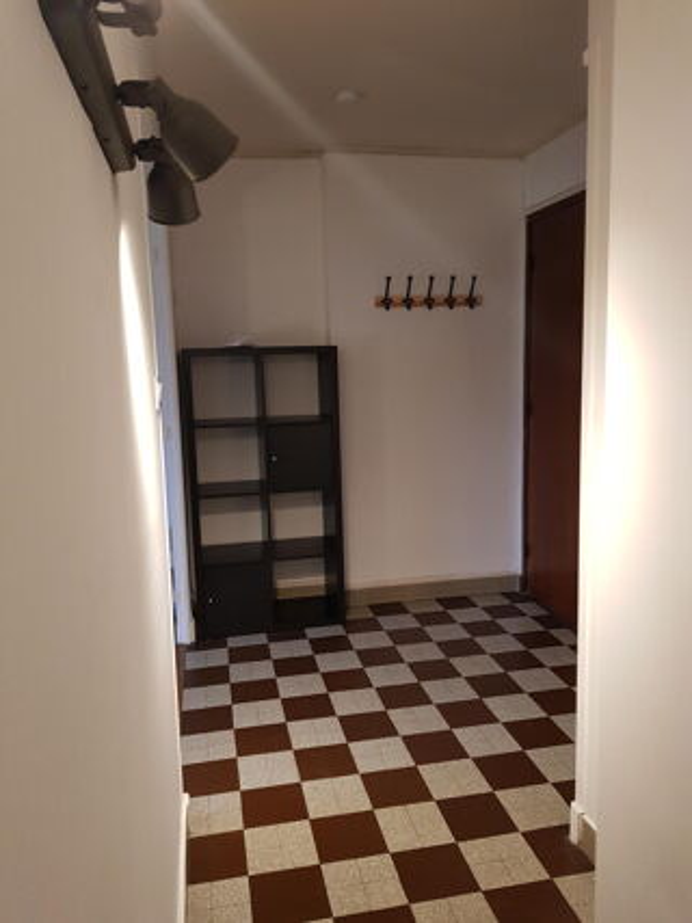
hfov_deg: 53.0
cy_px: 462
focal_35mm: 26
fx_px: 693
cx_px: 346
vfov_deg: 67.3
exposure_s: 1/50
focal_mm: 4.2
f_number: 1.7
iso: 160
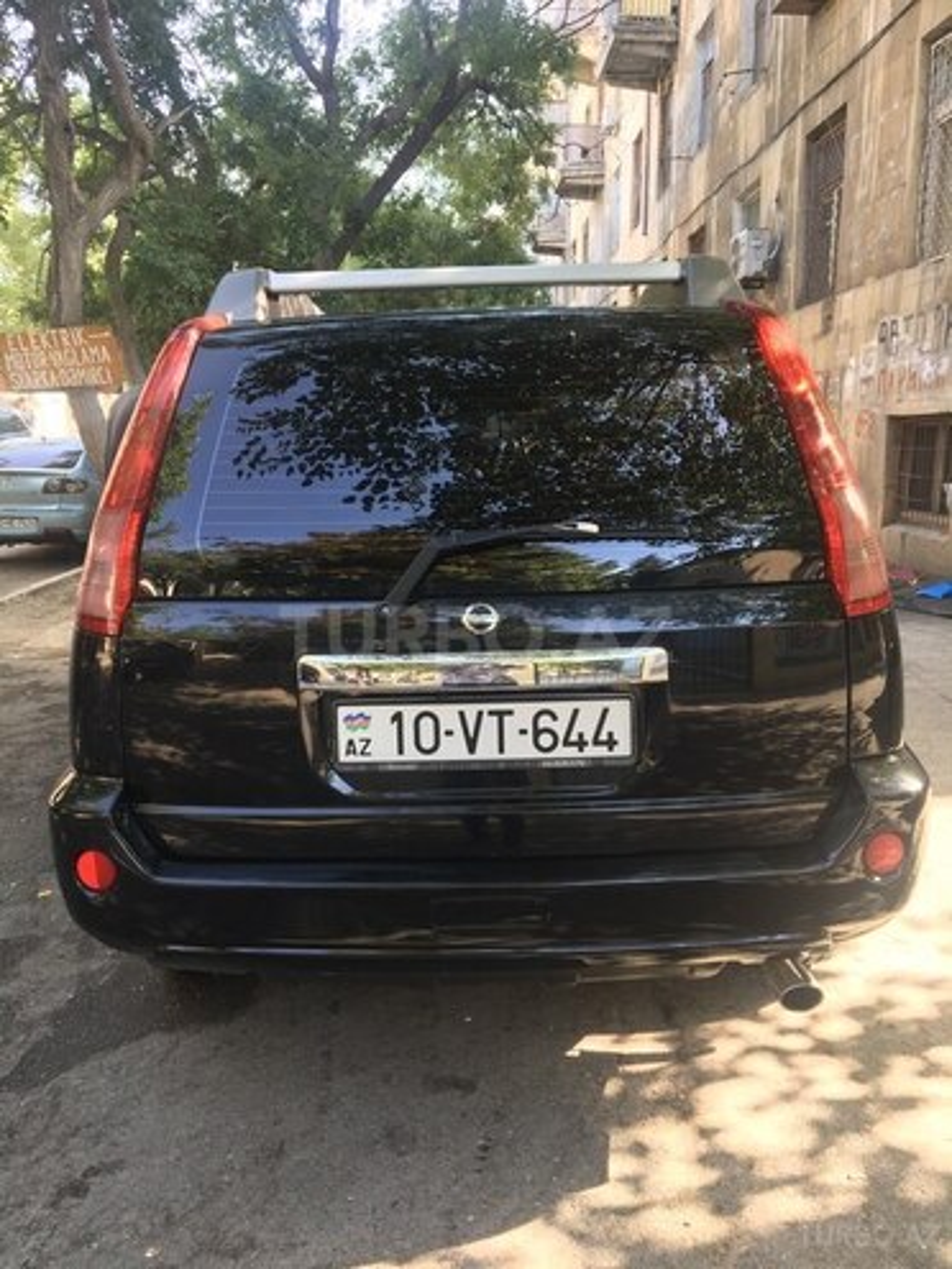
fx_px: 1063
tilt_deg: -10.6
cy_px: 634
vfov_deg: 61.7
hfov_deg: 48.2
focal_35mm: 29
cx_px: 476
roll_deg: -0.3
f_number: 2.2
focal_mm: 4.15
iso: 25
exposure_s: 1/50
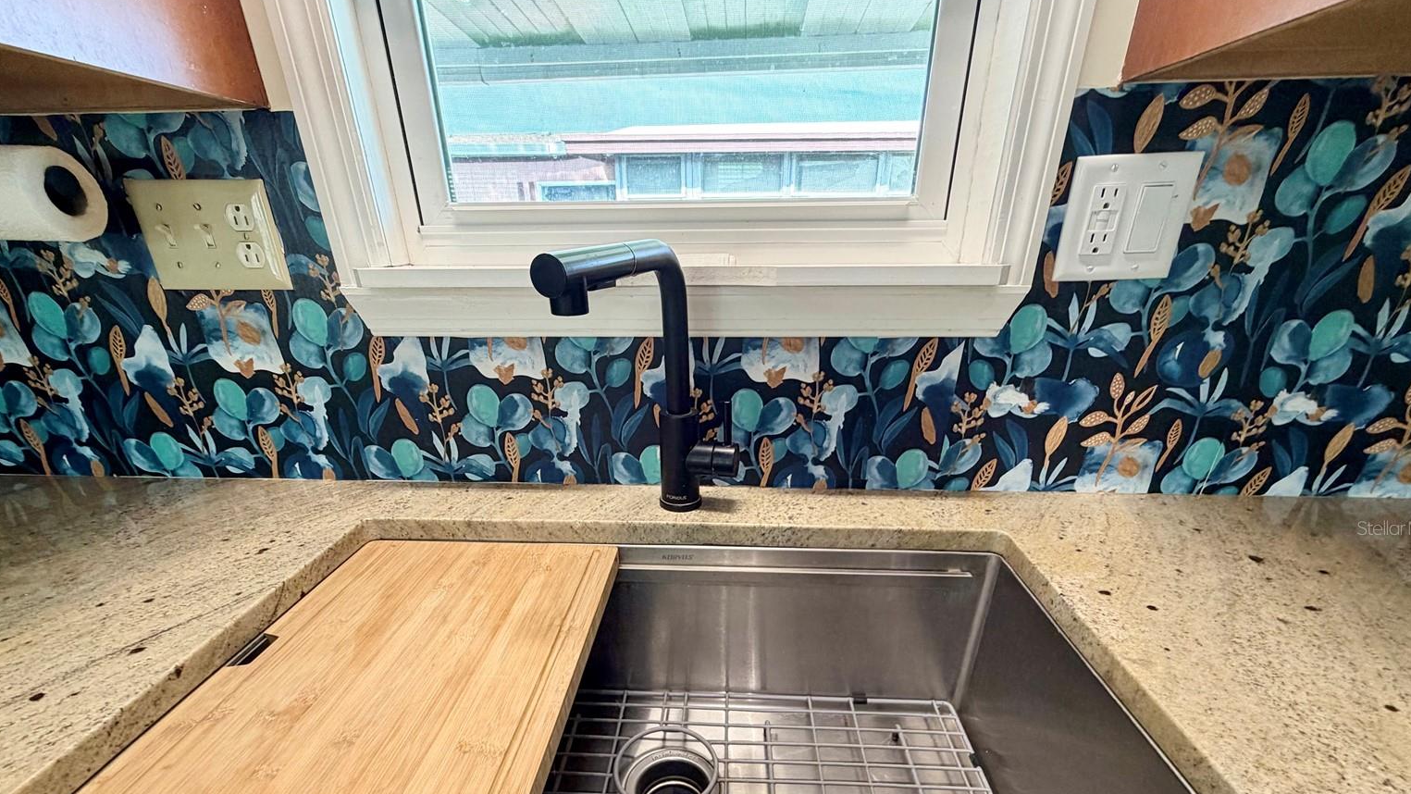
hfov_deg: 99.4
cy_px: 527
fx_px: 599
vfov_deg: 65.4
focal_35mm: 16
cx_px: 704
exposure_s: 1/60
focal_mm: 2.22
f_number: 2.2
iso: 160
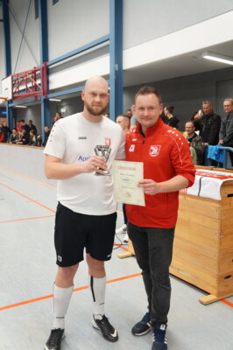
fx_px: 350
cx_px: 116
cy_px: 175
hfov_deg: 36.8
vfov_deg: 53.2
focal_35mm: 36
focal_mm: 24
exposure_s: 1/60
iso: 1000
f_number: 4
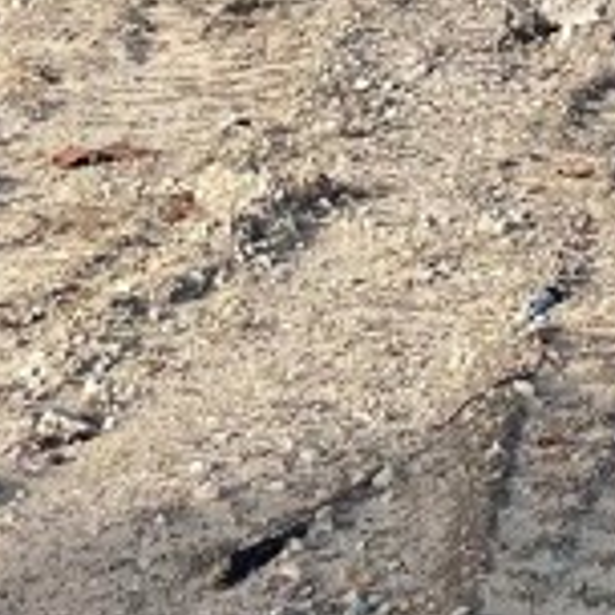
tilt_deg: -4.5
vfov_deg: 10.4
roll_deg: -0.5
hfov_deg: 10.6
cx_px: 1129
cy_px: -603
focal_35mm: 155
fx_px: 3116
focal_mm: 4.2
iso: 32
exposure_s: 1/2304
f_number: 1.6
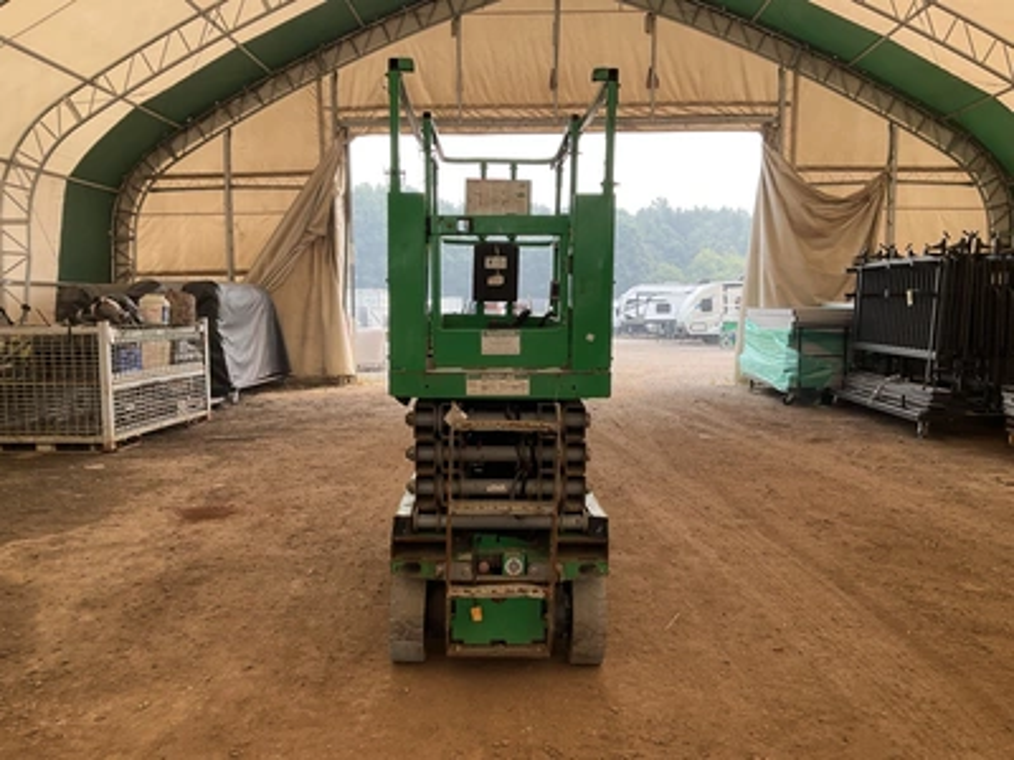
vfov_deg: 48.2
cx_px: 507
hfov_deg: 61.7
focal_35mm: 29
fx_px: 849
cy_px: 380
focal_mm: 3
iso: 20
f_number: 1.8
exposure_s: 1/186
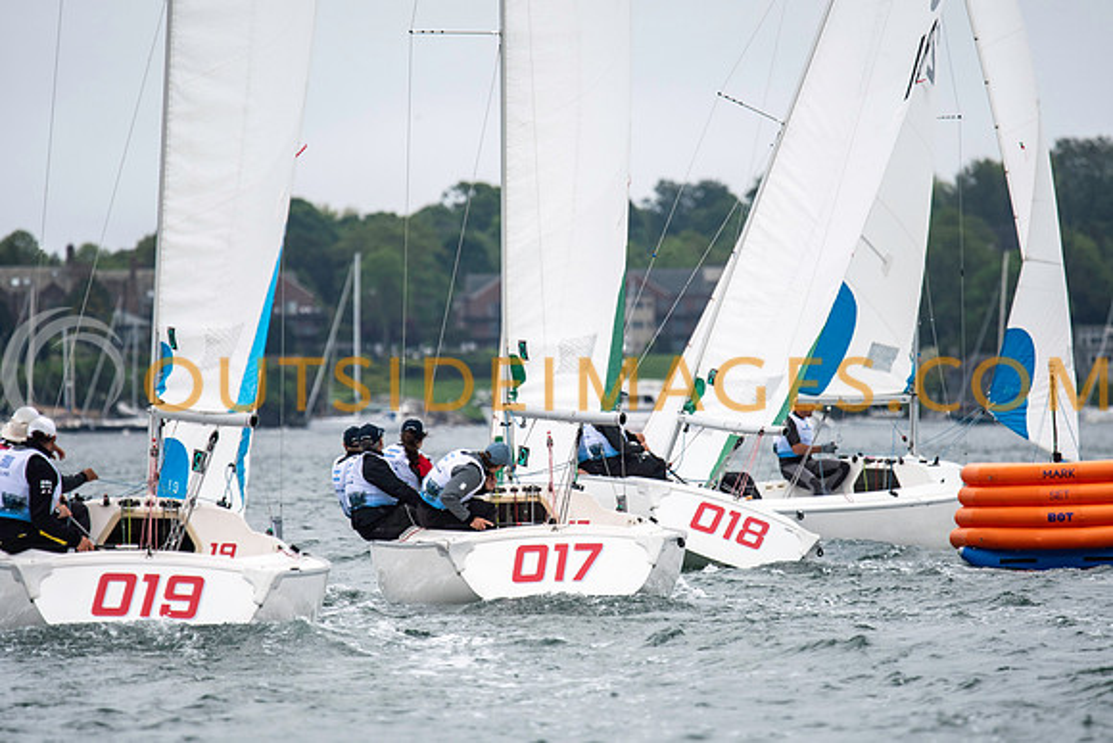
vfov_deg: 3.1
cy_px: 372
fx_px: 13915
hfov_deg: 4.6
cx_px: 556
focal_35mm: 450
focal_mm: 300
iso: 250
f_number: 4
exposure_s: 1/3200
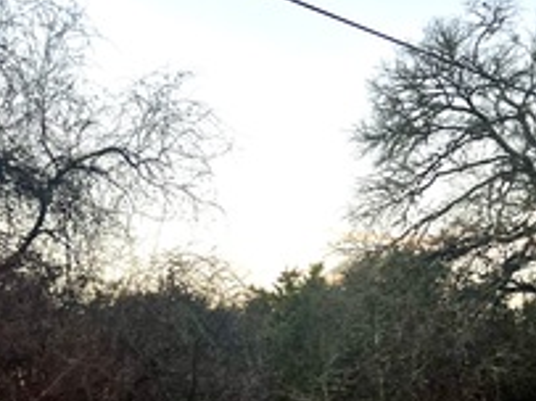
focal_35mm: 82
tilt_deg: -5.9
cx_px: 259
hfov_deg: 23.8
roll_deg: +1.5
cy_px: 396
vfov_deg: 17.6
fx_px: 1269
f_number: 1.5
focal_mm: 5.7
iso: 40
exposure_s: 1/179
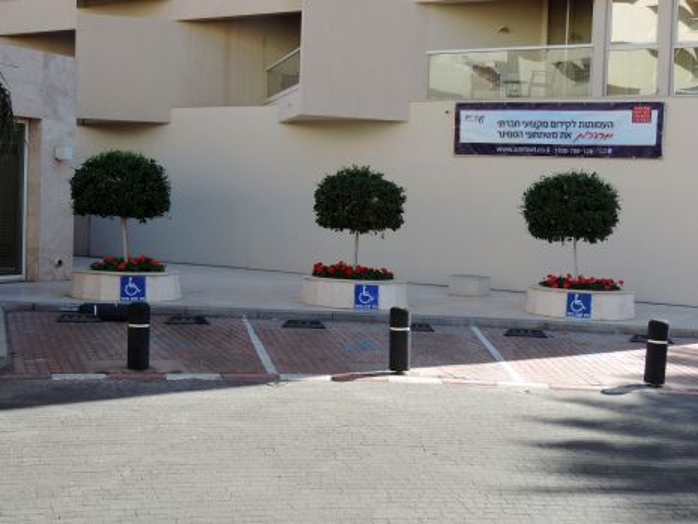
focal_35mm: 50
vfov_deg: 29.1
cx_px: 349
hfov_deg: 38.2
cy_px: 262
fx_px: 1008
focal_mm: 8.9
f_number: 3.6
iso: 80
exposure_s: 1/320
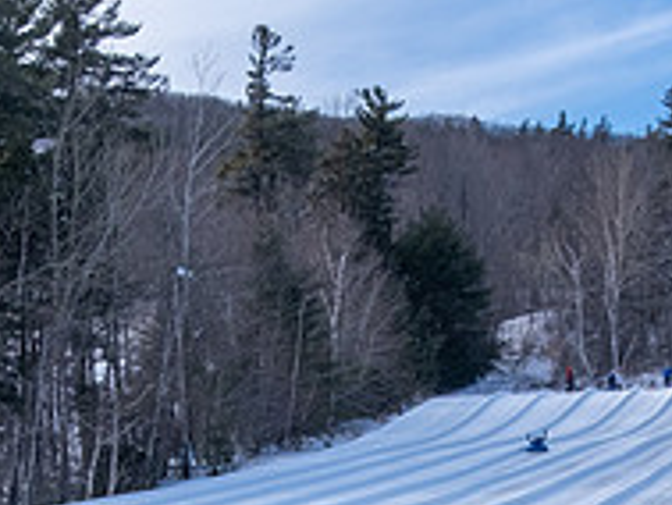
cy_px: 835
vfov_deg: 13.0
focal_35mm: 106
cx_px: 381
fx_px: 2059
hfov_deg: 18.5
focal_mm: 16
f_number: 5
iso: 320
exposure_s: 1/1000
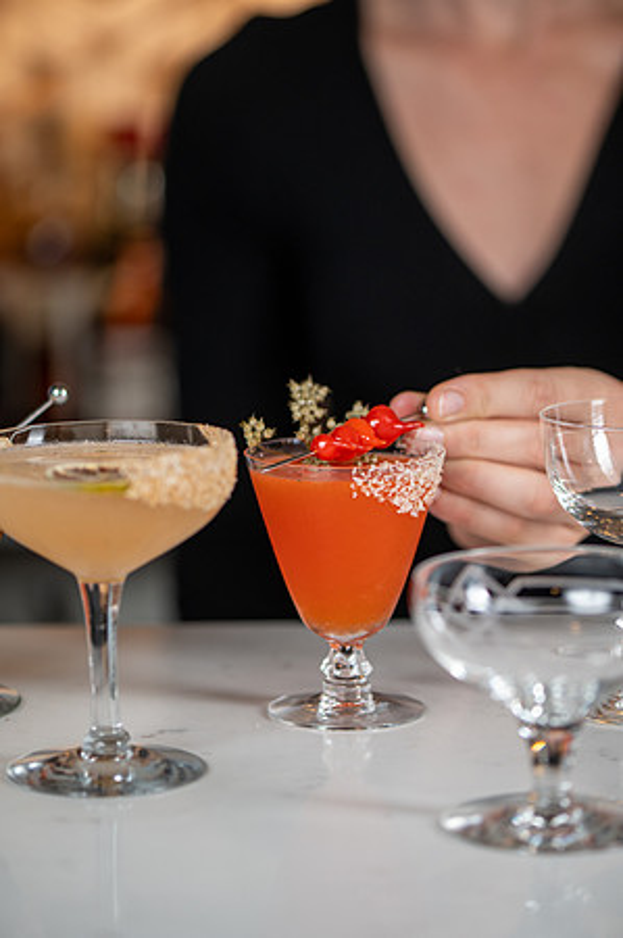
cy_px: 469
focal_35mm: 105
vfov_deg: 19.5
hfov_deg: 13.0
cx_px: 312
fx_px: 2732
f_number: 4
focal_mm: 105
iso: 400
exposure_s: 1/200
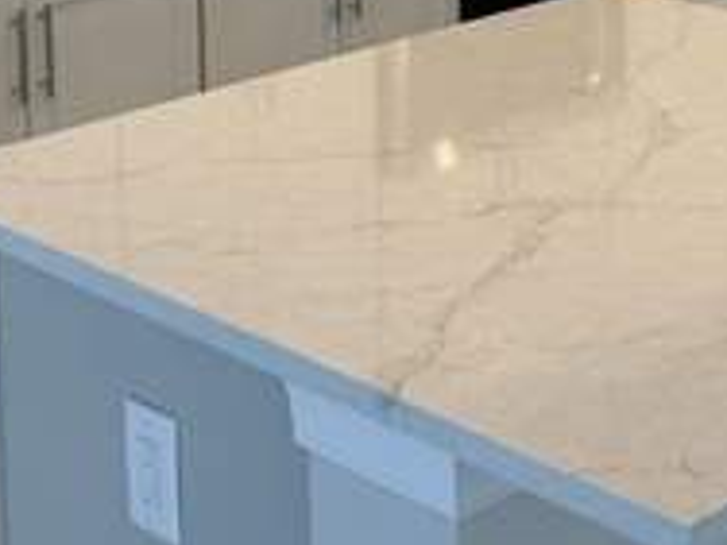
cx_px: 630
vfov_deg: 13.3
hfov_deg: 19.0
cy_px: -383
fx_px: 2142
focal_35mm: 102
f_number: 1.78
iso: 125
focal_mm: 6.76
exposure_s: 1/120
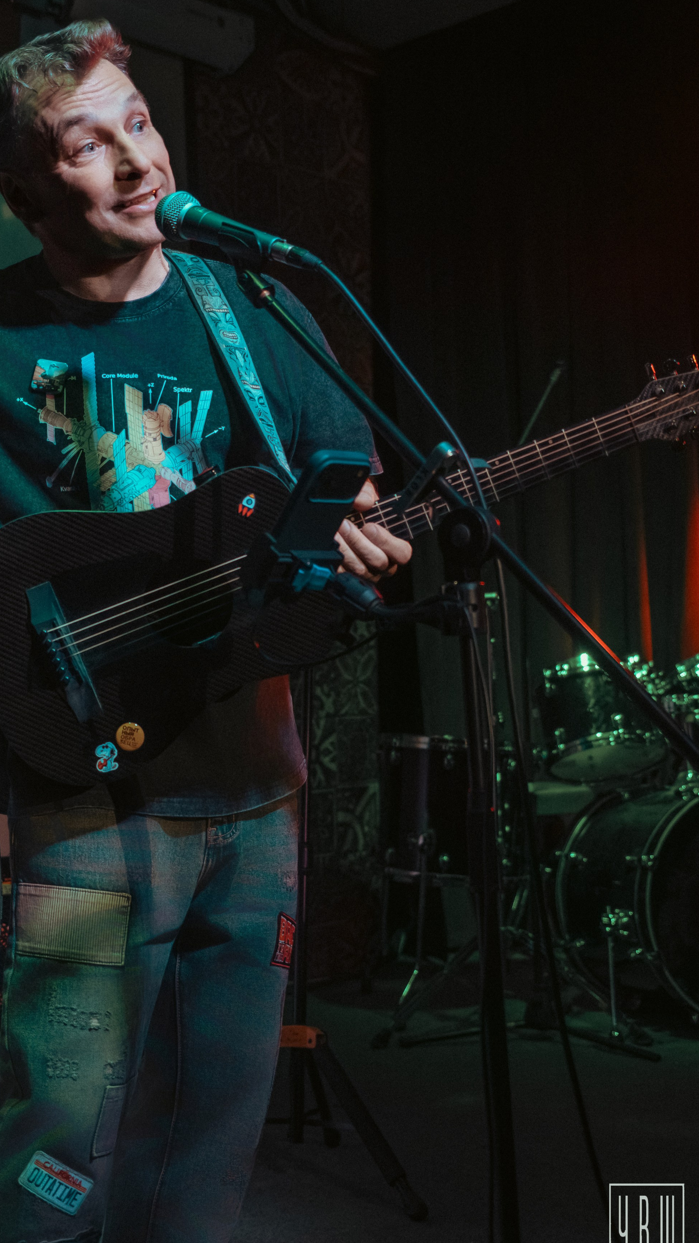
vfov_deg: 40.5
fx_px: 1681
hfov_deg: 23.4
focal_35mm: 51
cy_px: 546
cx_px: 214
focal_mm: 41
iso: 1600
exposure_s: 1/200
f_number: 4.5
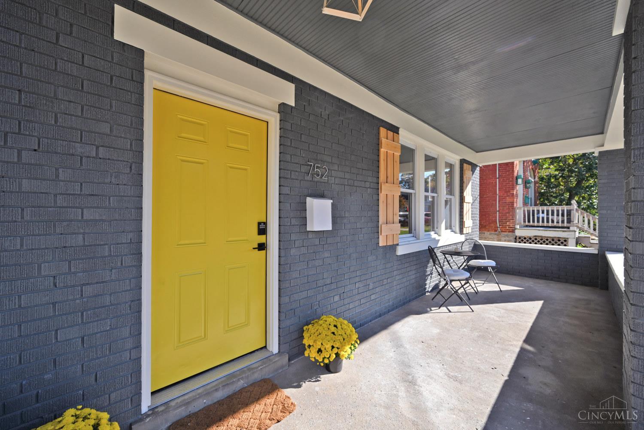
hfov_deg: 104.3
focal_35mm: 14
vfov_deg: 81.2
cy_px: 215
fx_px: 250
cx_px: 322
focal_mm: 14
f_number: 7.1
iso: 100
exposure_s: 1/200
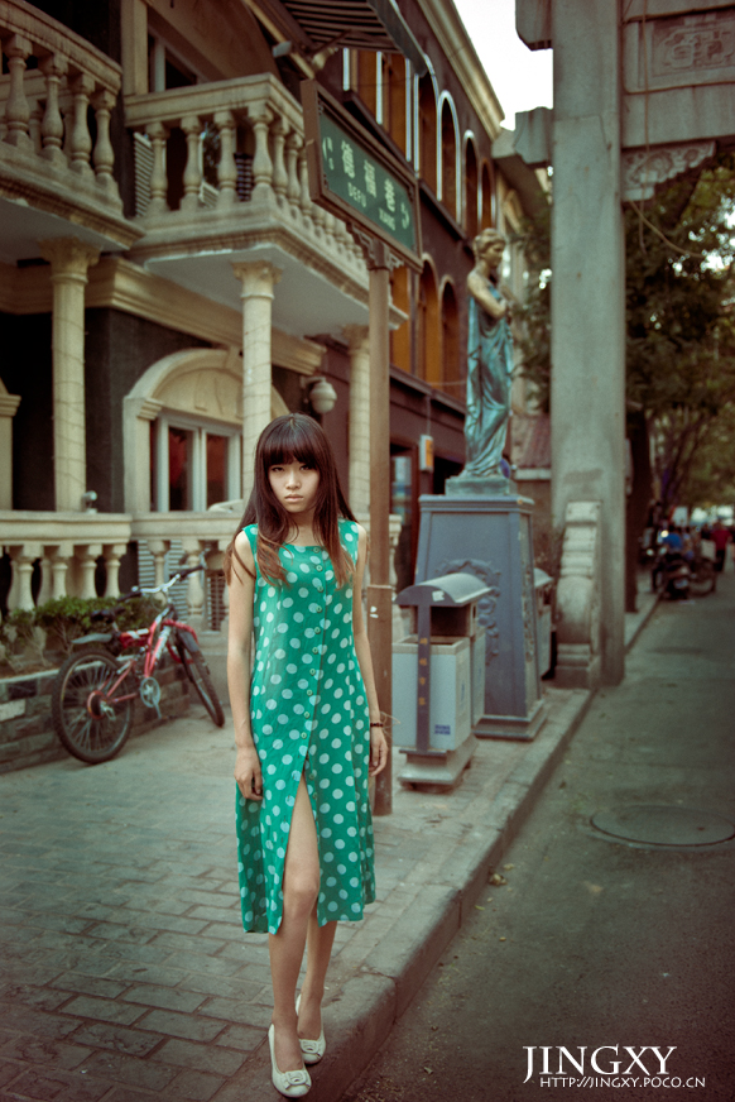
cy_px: 560
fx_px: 1010
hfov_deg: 40.0
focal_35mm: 33
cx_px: 361
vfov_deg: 57.2
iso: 200
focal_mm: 32
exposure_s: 1/125
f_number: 2.8
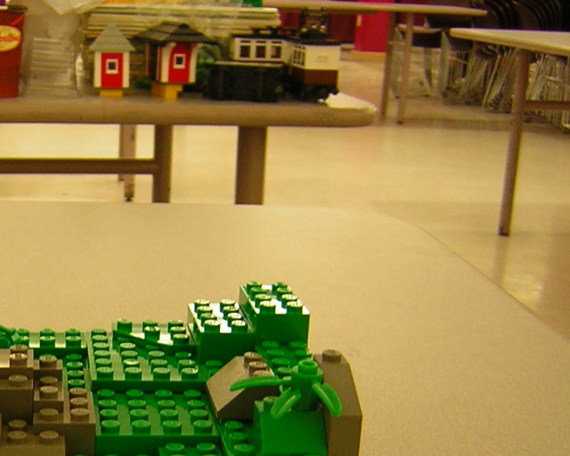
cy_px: 410
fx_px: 1164
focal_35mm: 69
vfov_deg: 21.7
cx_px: 101
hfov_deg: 26.9
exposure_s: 1/5.9
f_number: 2.6
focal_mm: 4.7
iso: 50
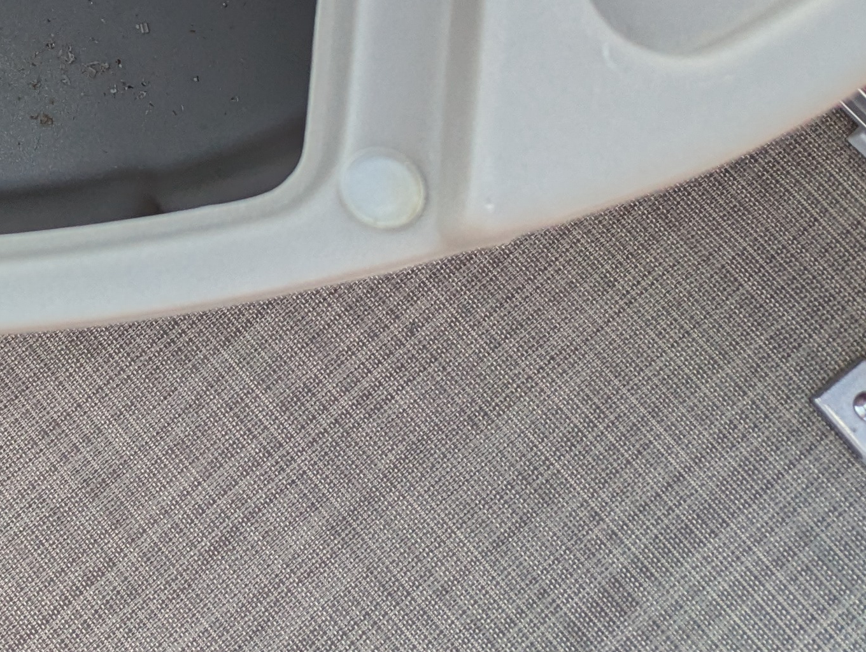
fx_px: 1804
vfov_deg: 18.9
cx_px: -353
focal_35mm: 72
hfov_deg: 23.0
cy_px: -204
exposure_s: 1/1272
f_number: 1.85
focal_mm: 6.81
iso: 42
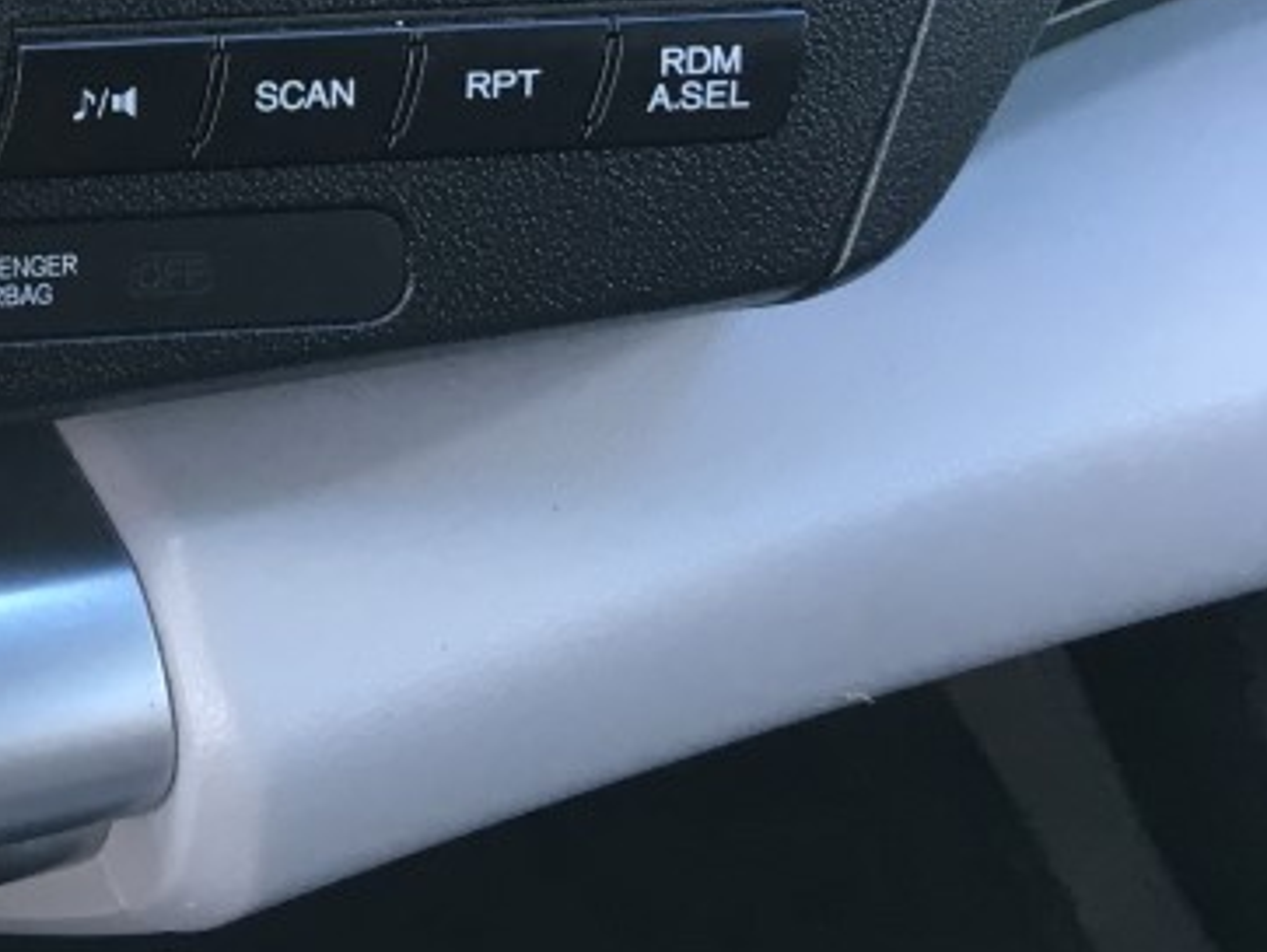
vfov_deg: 17.5
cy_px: -49
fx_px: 3003
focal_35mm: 82
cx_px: -469
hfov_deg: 21.2
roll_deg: -2.2
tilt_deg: -29.7
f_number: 2.2
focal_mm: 4.15
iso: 32
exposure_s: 1/30
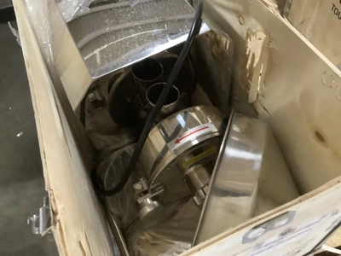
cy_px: 128
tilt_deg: -59.7
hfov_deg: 58.4
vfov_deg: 45.4
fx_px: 305
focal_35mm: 31
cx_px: 170
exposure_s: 1/30
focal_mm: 3.3
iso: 640
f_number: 2.4
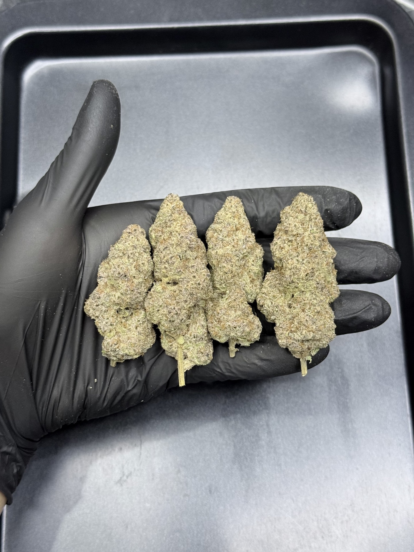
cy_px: 276
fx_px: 765
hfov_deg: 30.3
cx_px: 207
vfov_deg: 39.7
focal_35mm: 48
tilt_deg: -74.0
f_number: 1.78
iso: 125
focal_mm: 6.76
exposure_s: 1/50
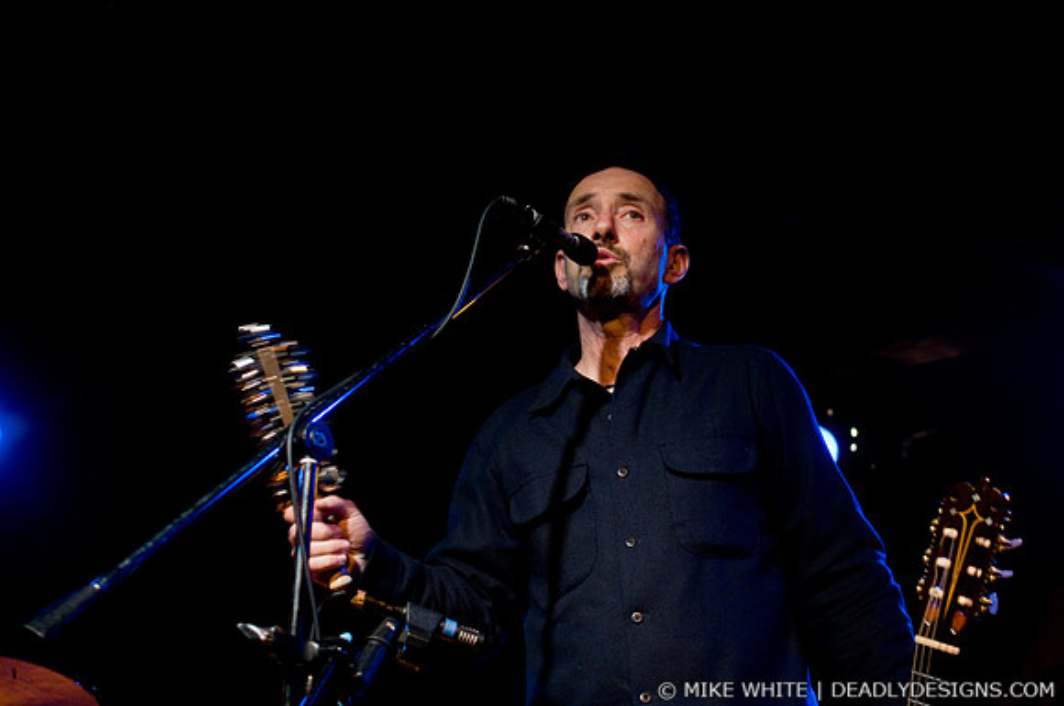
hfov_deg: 37.9
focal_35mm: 52
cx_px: 532
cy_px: 353
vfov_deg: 25.7
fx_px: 1549
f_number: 2.8
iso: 800
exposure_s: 1/60
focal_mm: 35
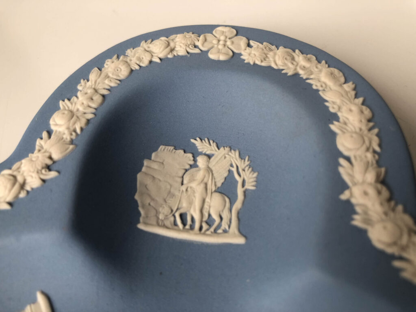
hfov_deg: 63.4
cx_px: 208
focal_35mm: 28
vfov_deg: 49.7
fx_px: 336
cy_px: 156
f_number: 1.8
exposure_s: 1/50
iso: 32
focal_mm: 3.99
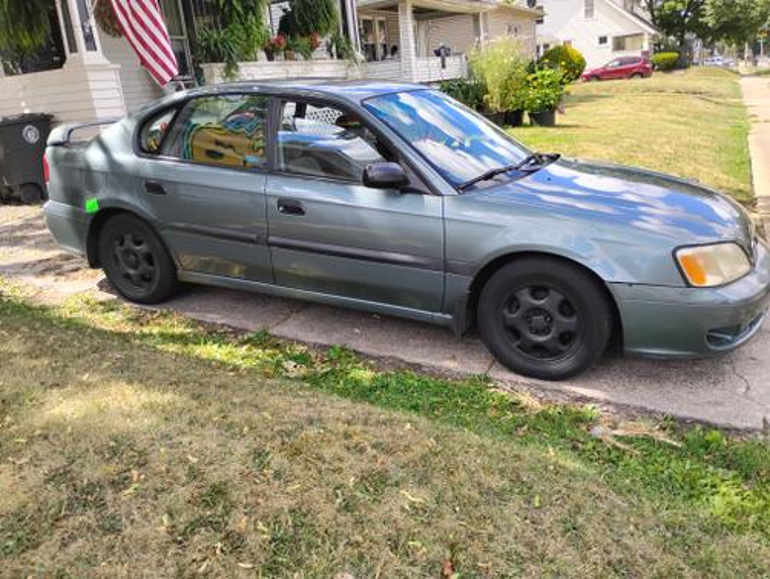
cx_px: 385
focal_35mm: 28
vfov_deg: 49.9
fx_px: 624
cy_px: 290
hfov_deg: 63.4
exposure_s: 1/187
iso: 100
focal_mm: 4.26
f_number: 1.8
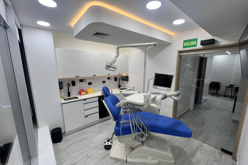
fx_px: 96
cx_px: 126
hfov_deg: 104.2
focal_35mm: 14
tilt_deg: -11.5
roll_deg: +0.5
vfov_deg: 81.2
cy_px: 86
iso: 64
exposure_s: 1/100
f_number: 1.8
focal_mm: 1.57
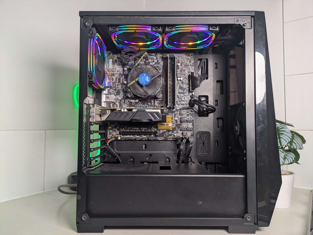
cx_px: 156
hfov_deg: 69.4
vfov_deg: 54.9
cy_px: 118
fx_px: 226
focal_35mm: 25
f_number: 1.89
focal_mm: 5.43
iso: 57
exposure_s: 1/50
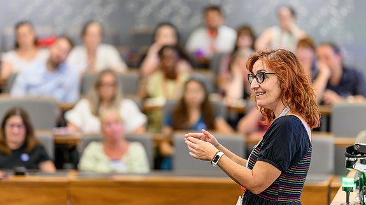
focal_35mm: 146
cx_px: 184
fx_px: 1416
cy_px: 97
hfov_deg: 14.7
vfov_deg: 8.3
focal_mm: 135
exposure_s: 1/200
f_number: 1.8
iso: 450
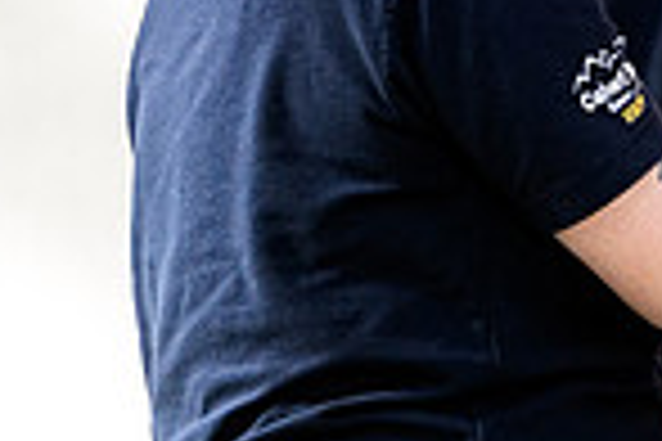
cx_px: 1238
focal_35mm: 534
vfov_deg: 2.6
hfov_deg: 3.8
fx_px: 9819
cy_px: 126
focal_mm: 135
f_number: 3.5
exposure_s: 1/400
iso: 2000
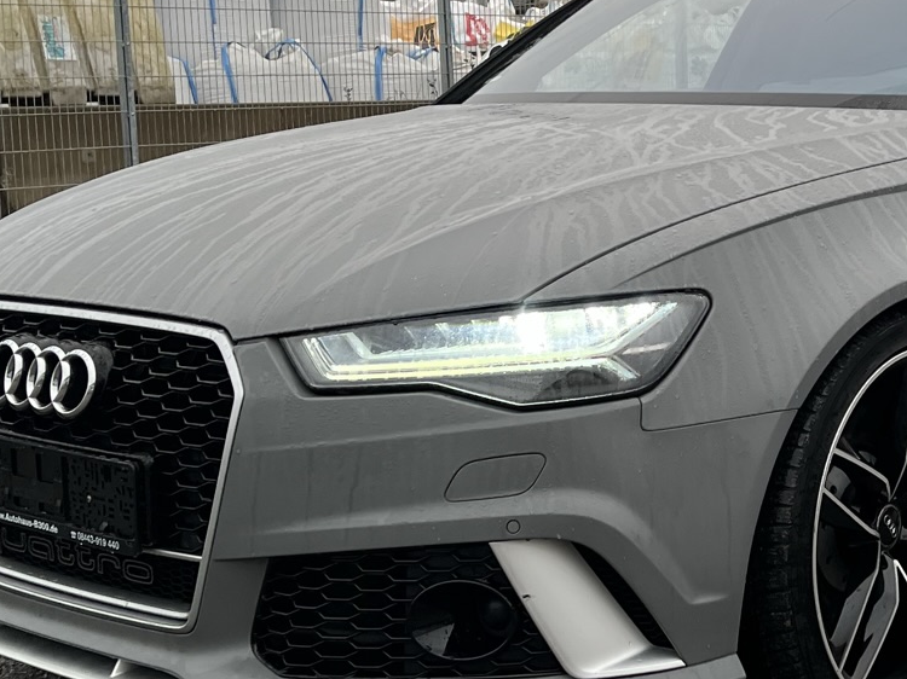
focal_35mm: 71
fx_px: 1860
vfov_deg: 20.7
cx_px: 701
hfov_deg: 27.0
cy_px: 313
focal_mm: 5.7
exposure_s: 1/121
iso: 64
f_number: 1.5
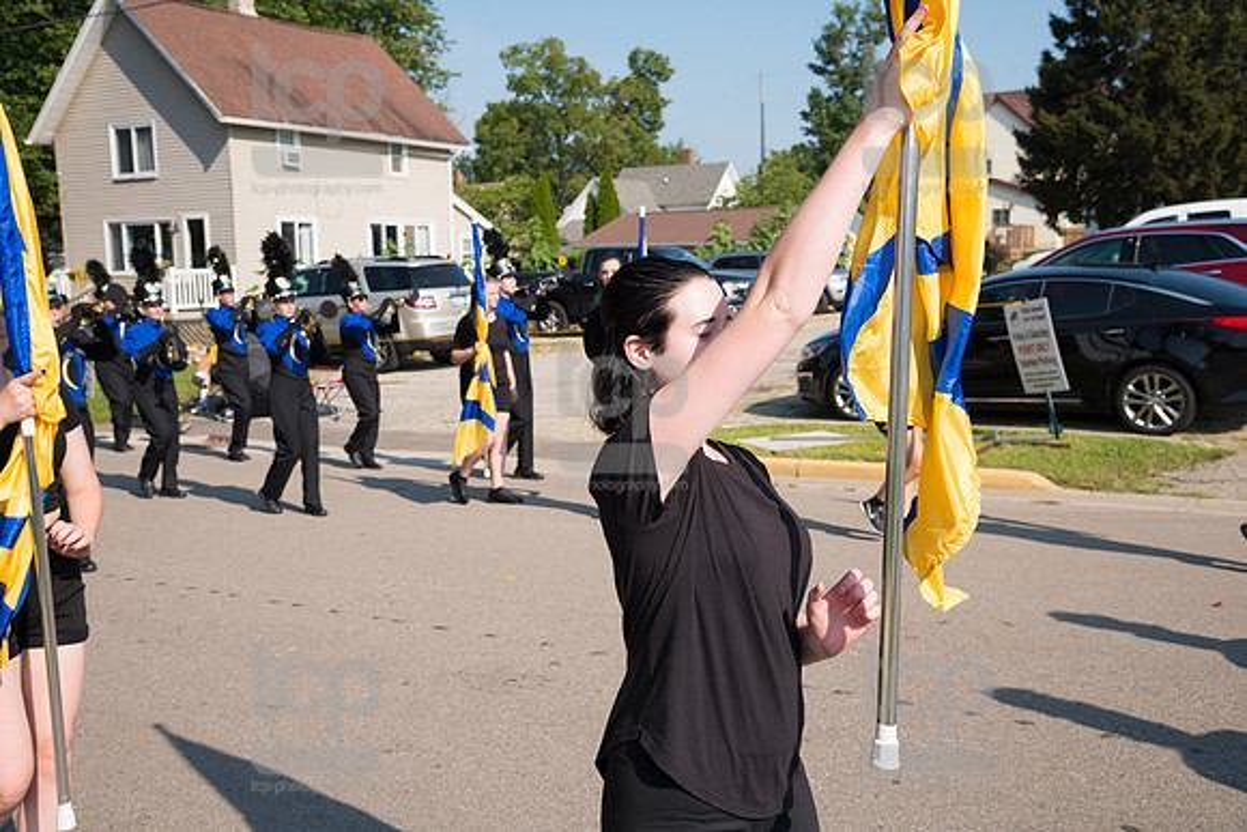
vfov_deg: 35.1
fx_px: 1317
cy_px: 416
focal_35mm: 38
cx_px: 624
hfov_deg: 50.7
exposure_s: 1/800
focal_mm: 38
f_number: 6.3
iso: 320
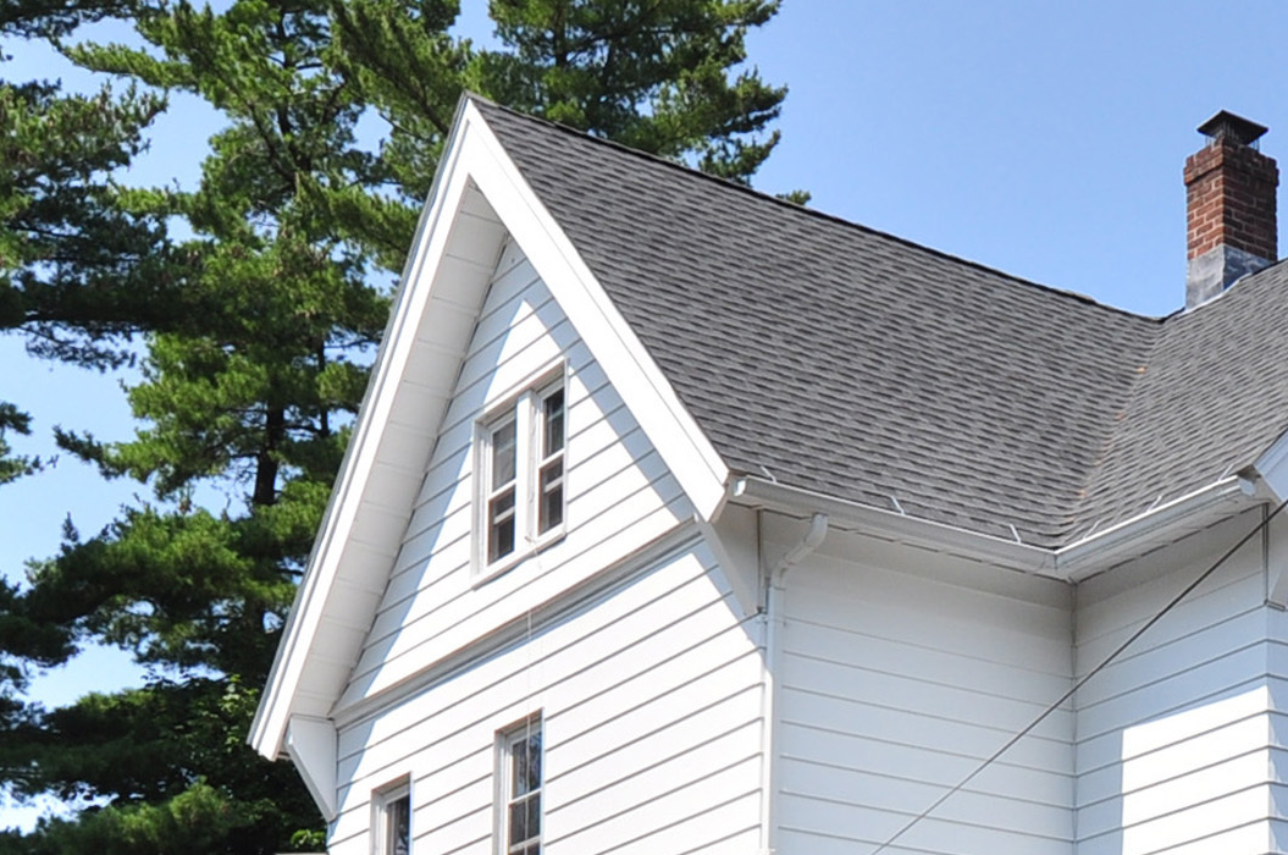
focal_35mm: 66
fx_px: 2358
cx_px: 1437
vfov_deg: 19.2
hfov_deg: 27.7
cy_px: 1066
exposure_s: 1/400
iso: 200
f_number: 7.1
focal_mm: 16
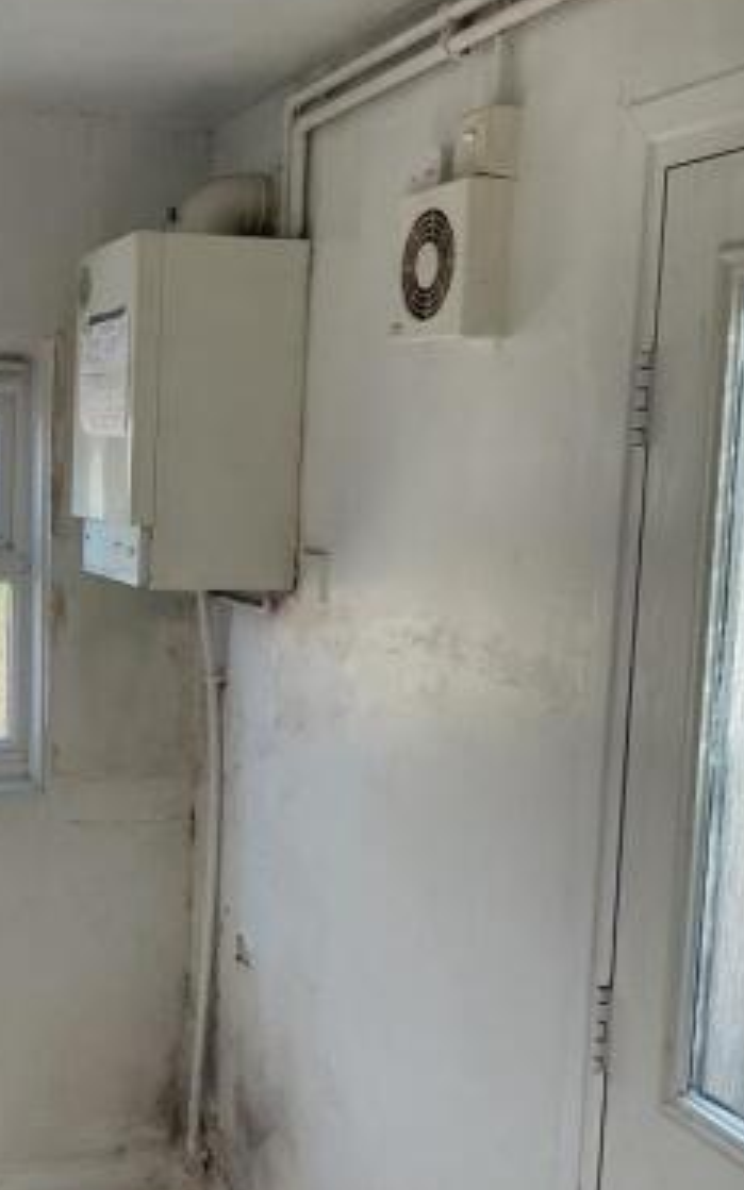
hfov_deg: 26.1
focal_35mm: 48
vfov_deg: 41.8
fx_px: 1558
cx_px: 91
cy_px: 649
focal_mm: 3
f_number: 1.8
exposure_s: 1/120
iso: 32
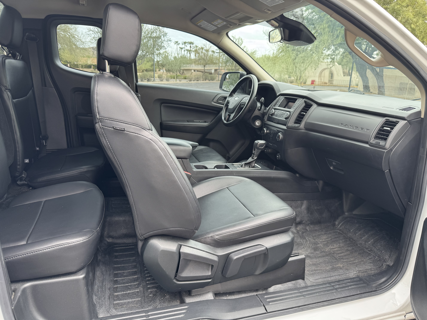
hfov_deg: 71.6
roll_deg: -1.9
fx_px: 296
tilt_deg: -15.7
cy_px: 160
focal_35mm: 24
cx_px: 214
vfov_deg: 56.8
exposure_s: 1/182
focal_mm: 6.76
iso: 64
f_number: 1.78
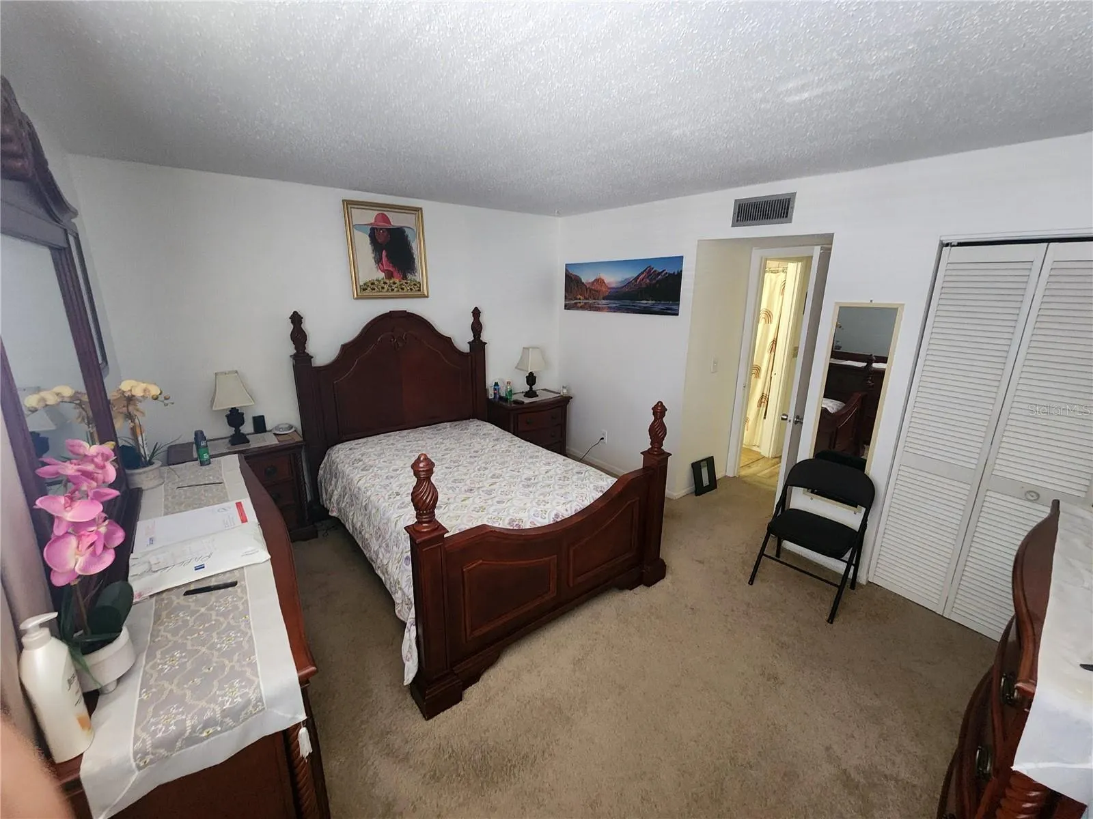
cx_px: 546
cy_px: 410
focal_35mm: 13
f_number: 2.2
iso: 640
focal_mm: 2.2
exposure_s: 1/30
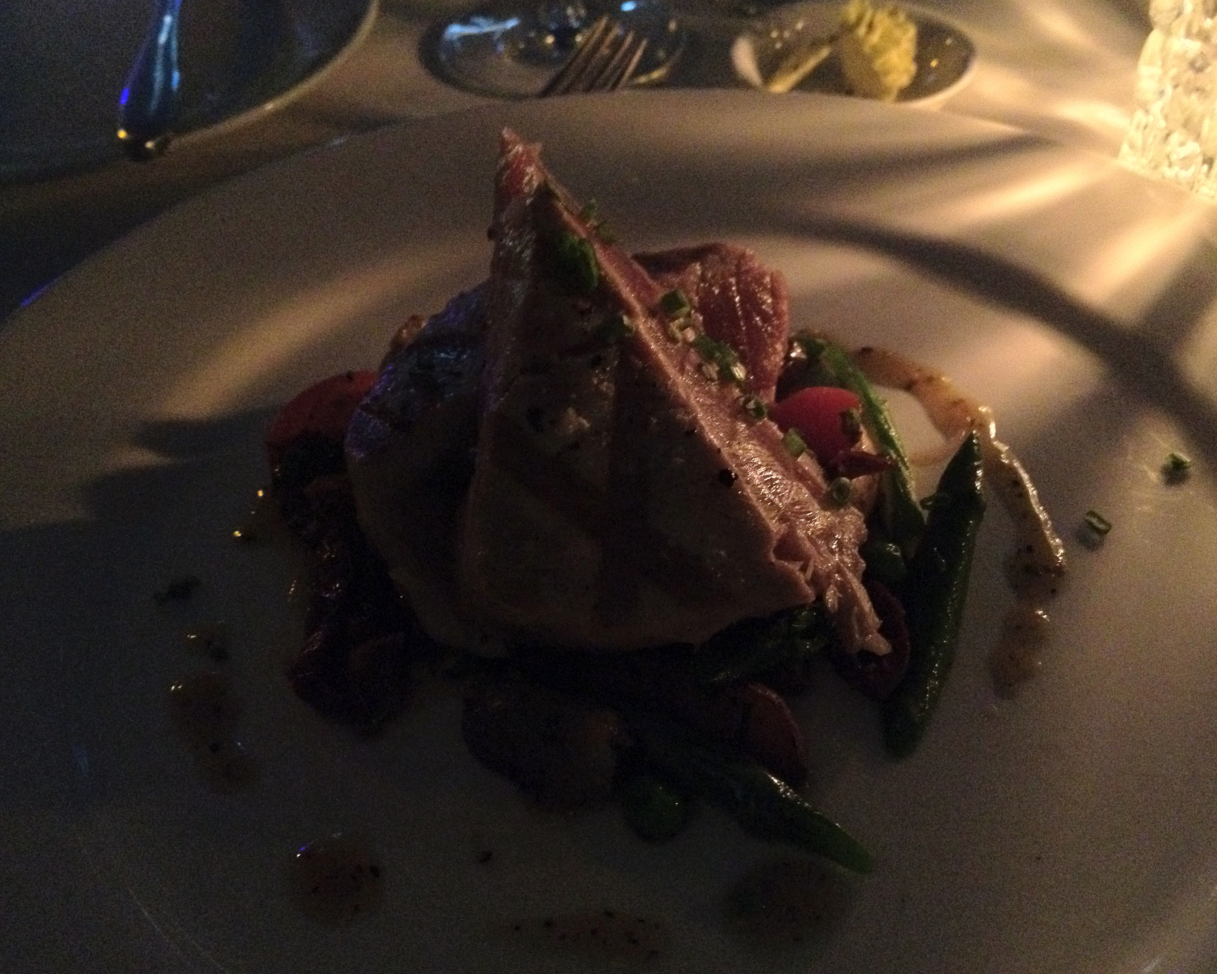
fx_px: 1333
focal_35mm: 37
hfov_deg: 49.0
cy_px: 484
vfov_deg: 40.1
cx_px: 657
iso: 800
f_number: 2.4
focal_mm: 4.28
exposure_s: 1/15
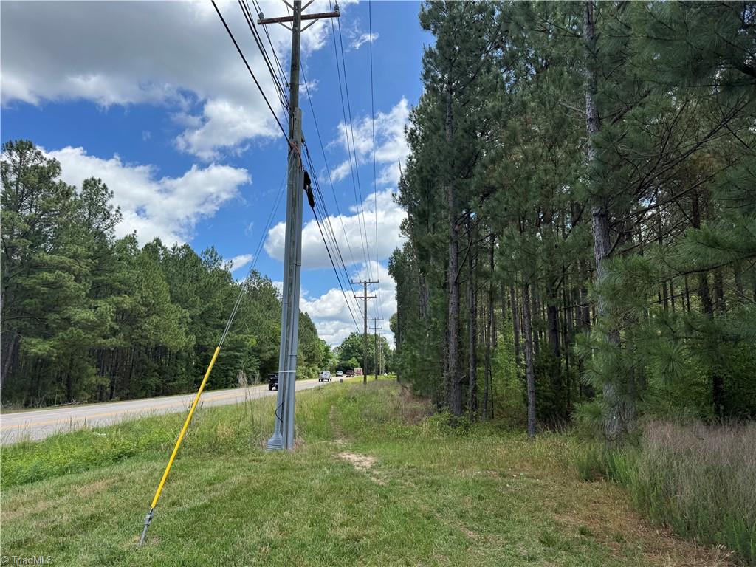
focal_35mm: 24
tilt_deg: +9.7
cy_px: 284
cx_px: 378
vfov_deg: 56.8
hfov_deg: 71.6
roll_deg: +0.2
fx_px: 524
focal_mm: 6.76
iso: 80
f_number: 1.78
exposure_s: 1/3597
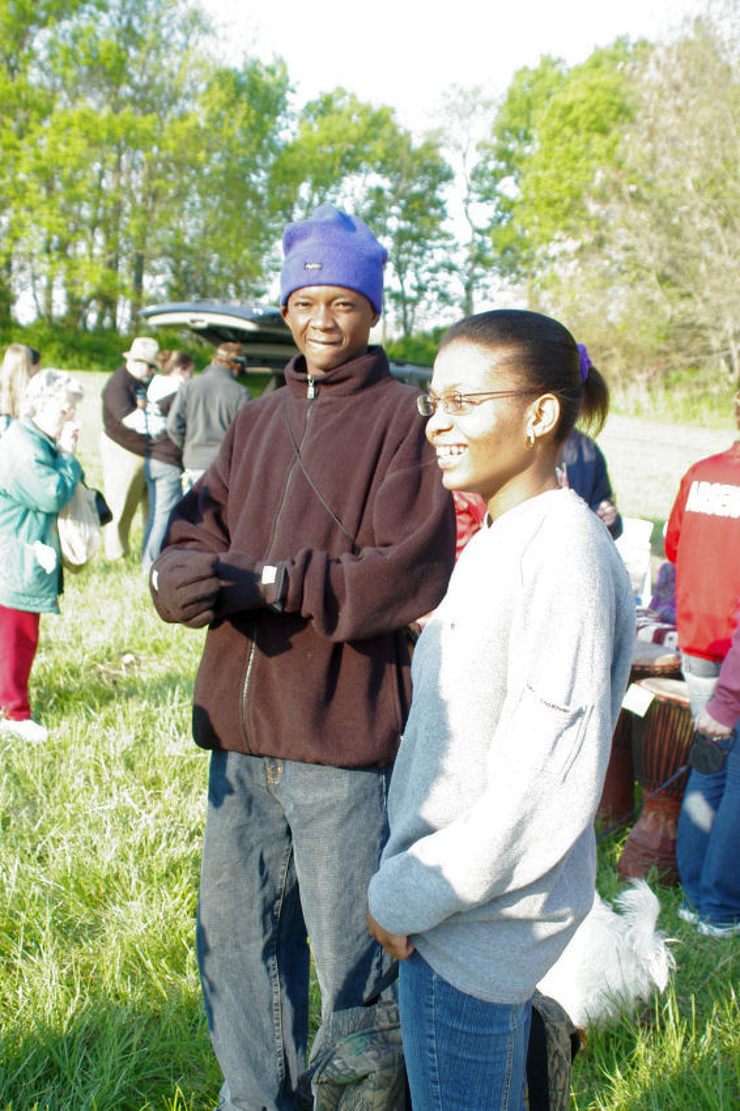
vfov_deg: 38.9
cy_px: 556
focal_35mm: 51
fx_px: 1574
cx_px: 370
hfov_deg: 26.5
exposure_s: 1/125
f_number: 5.6
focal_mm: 34
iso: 200
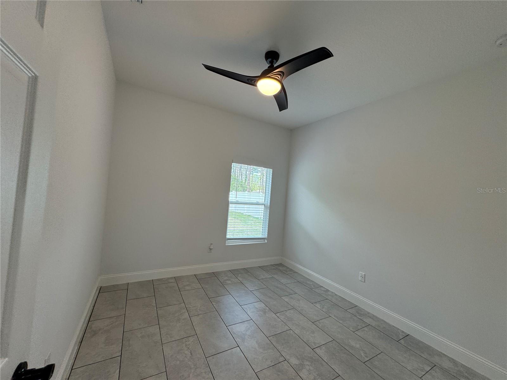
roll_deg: -4.4
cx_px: 254
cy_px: 190
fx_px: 205
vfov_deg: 85.7
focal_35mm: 14
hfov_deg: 102.1
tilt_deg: -0.1
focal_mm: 2.22
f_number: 2.2
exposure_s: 1/120
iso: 100
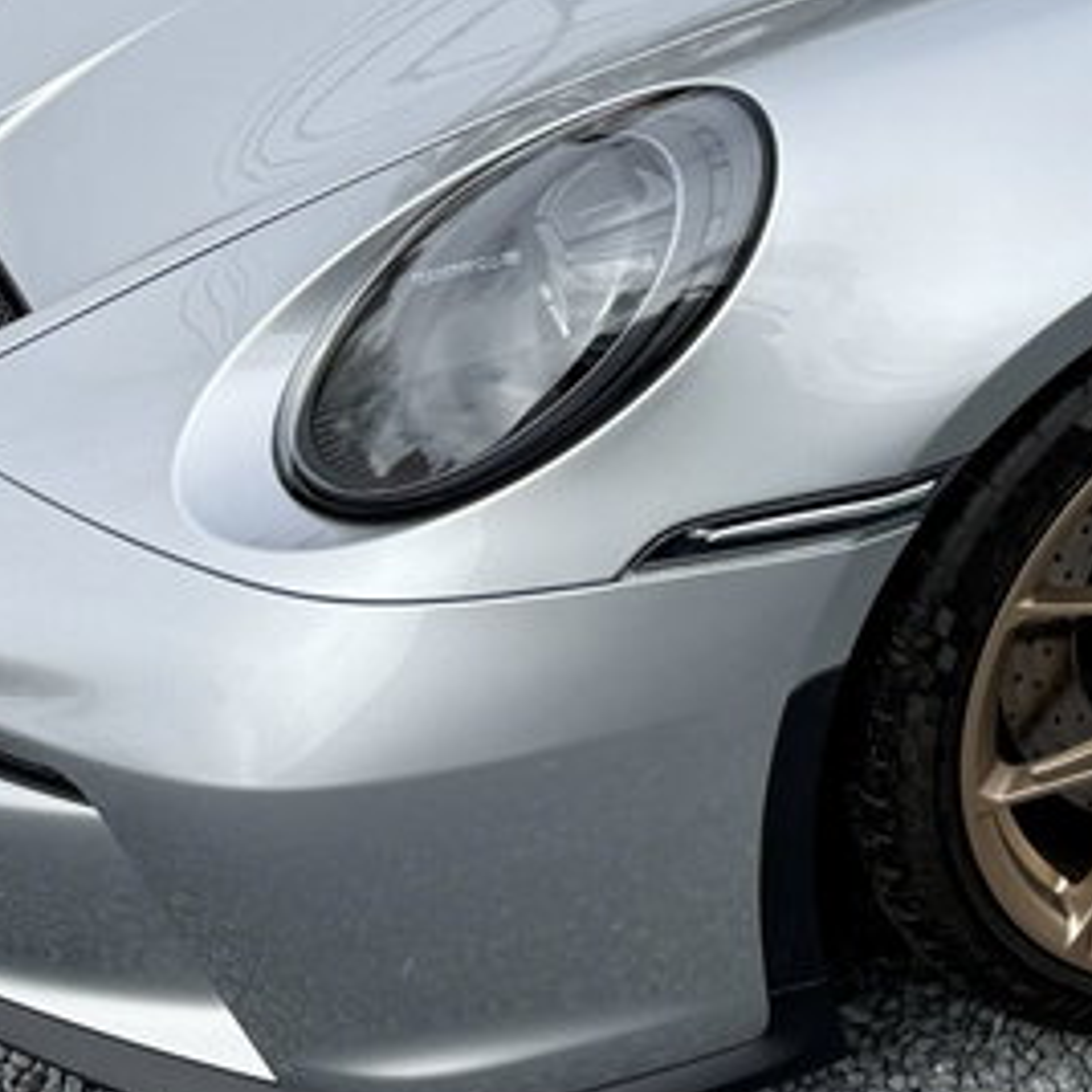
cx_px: 1446
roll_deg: +0.7
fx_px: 2891
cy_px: -183
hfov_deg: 19.6
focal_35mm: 81
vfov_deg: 20.2
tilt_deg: -20.9
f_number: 1.78
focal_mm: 6.76
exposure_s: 1/3021
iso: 80
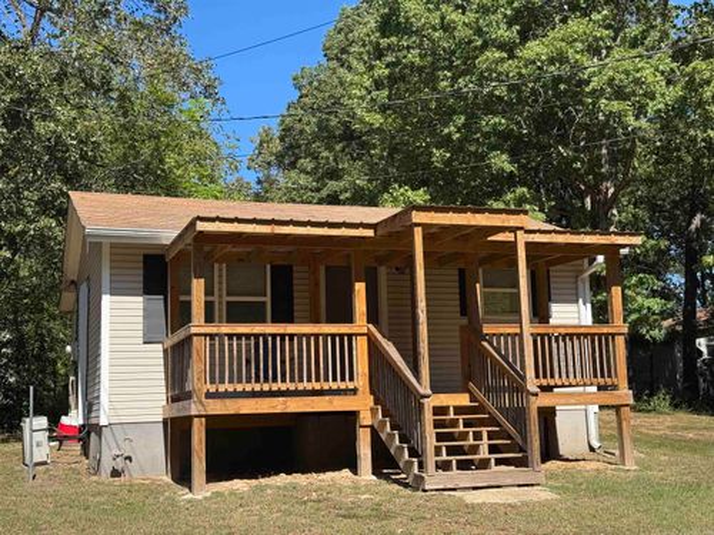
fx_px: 990
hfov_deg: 39.7
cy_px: 268
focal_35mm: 48
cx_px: 357
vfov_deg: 30.3
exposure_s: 1/2110
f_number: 1.78
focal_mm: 6.76
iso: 64
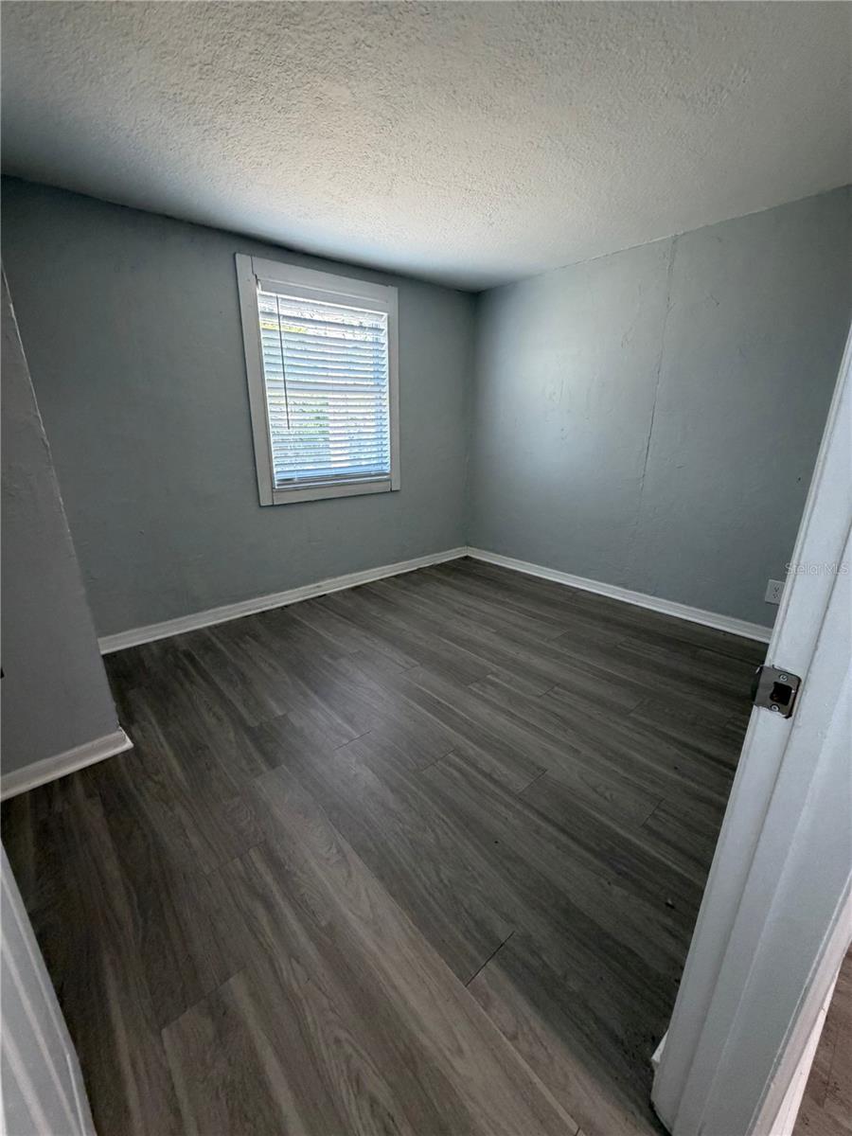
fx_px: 459
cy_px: 568
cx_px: 426
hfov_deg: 85.7
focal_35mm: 14
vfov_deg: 102.1
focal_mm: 2.22
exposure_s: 1/104
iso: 320
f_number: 2.2
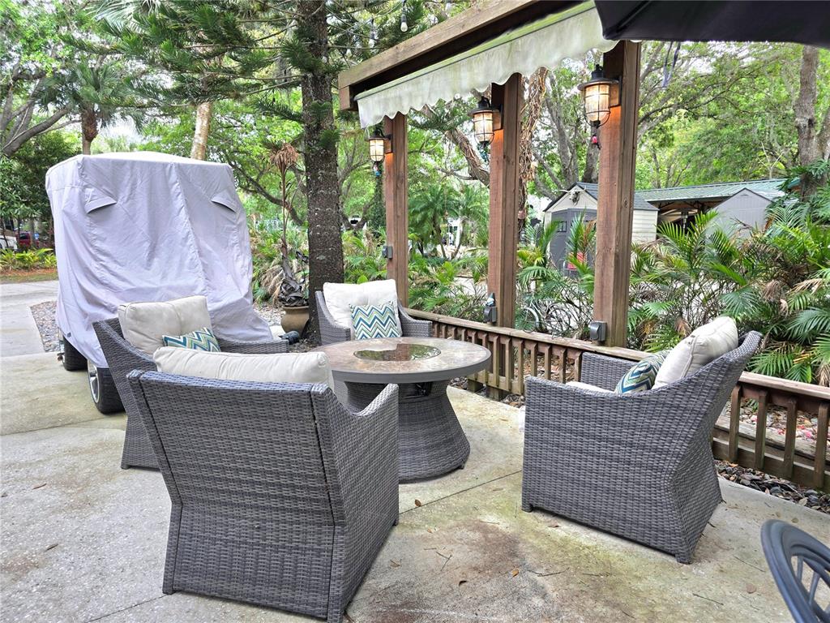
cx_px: 415
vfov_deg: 58.9
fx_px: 551
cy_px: 312
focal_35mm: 23
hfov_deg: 73.9
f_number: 1.7
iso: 32
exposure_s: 1/120
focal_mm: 6.3
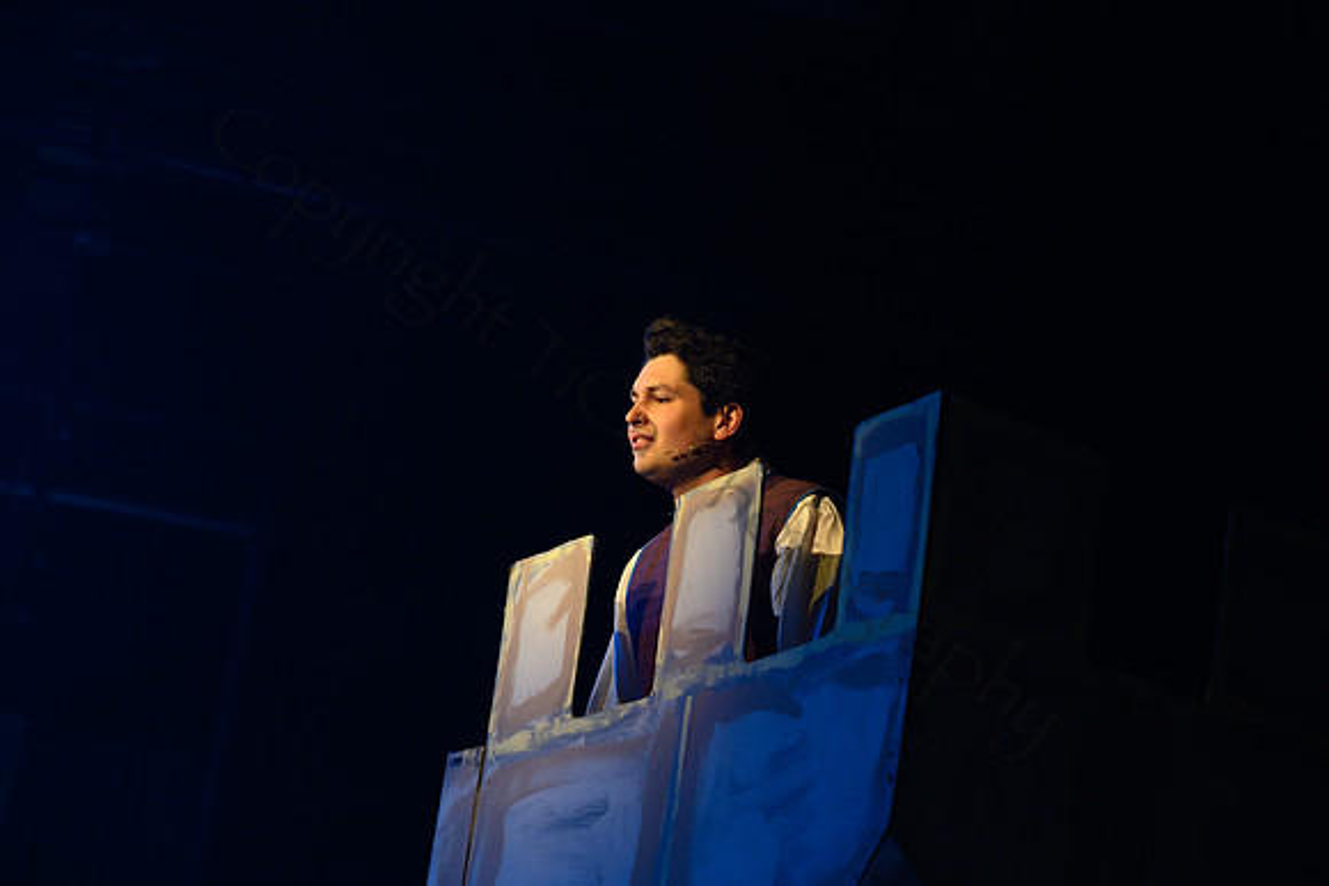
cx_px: 664
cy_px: 443
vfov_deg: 11.2
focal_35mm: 122
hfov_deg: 16.8
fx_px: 4505
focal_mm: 122
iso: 1250
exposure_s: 1/80
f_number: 3.5
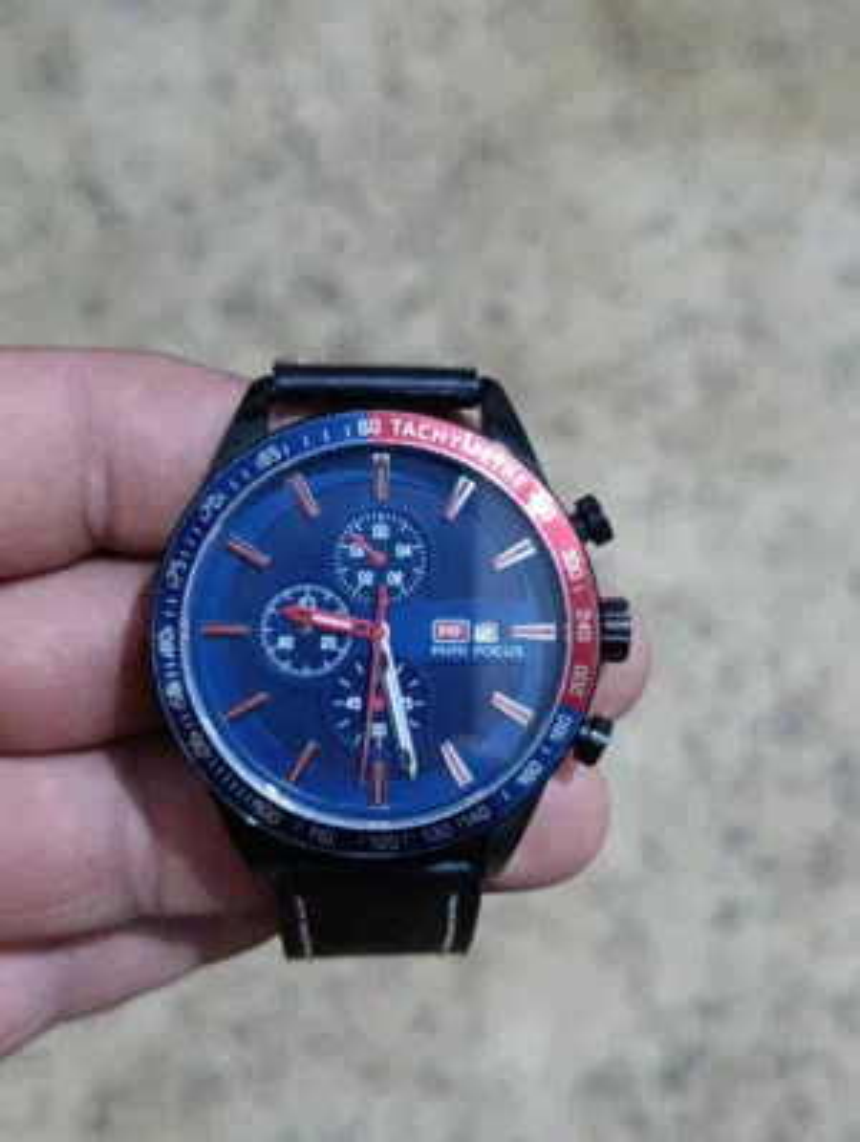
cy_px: 571
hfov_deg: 31.6
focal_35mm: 46
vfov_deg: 41.2
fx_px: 1519
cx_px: 430
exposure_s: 1/25
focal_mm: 6.14
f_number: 1.6
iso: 3200
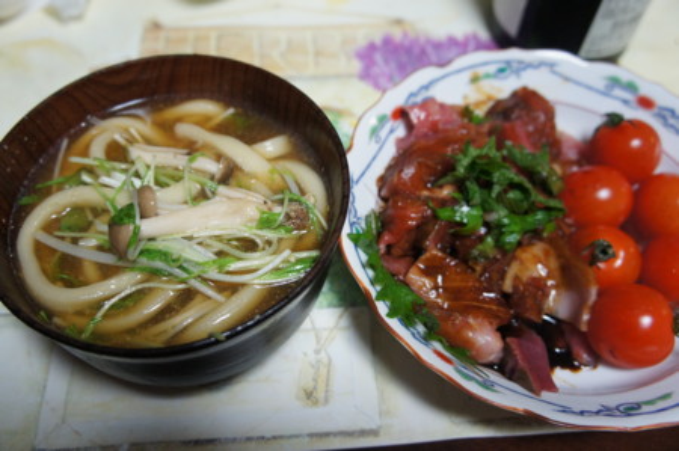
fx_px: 622
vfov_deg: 39.9
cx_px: 340
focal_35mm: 33
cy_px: 226
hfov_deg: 57.3
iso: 1600
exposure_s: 1/100
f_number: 4
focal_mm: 22
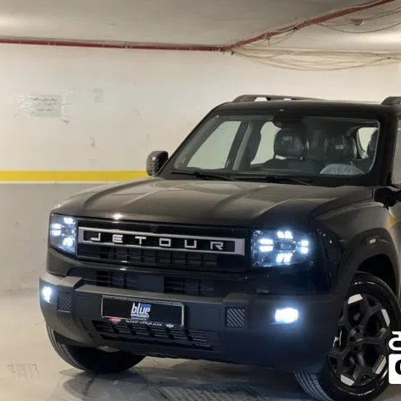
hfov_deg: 18.8
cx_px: 261
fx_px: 1206
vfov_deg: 18.9
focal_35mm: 92
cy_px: 201
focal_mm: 9
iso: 400
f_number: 2.8
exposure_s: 1/14
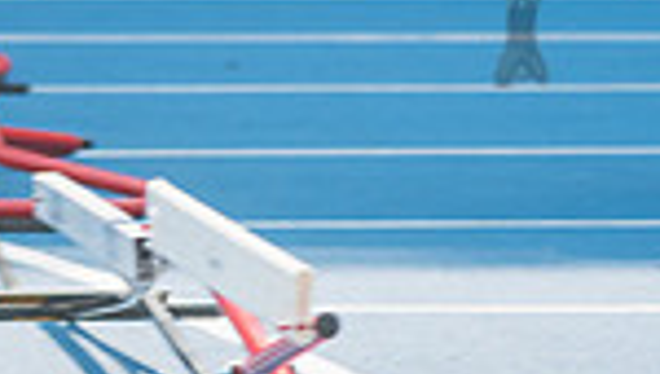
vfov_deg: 2.3
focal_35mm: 534
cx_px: -48
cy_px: -205
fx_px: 9362
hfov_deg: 4.0
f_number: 4
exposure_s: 1/640
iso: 160
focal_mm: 125
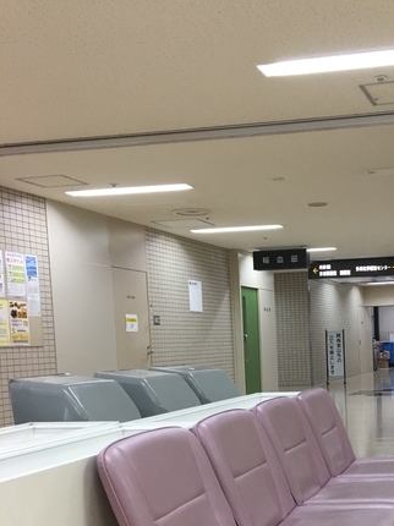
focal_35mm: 54
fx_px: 820
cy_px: 409
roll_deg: +2.2
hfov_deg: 26.0
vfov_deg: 34.6
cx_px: 366
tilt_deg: -2.5
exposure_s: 1/15
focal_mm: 4.15
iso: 32
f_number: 2.2
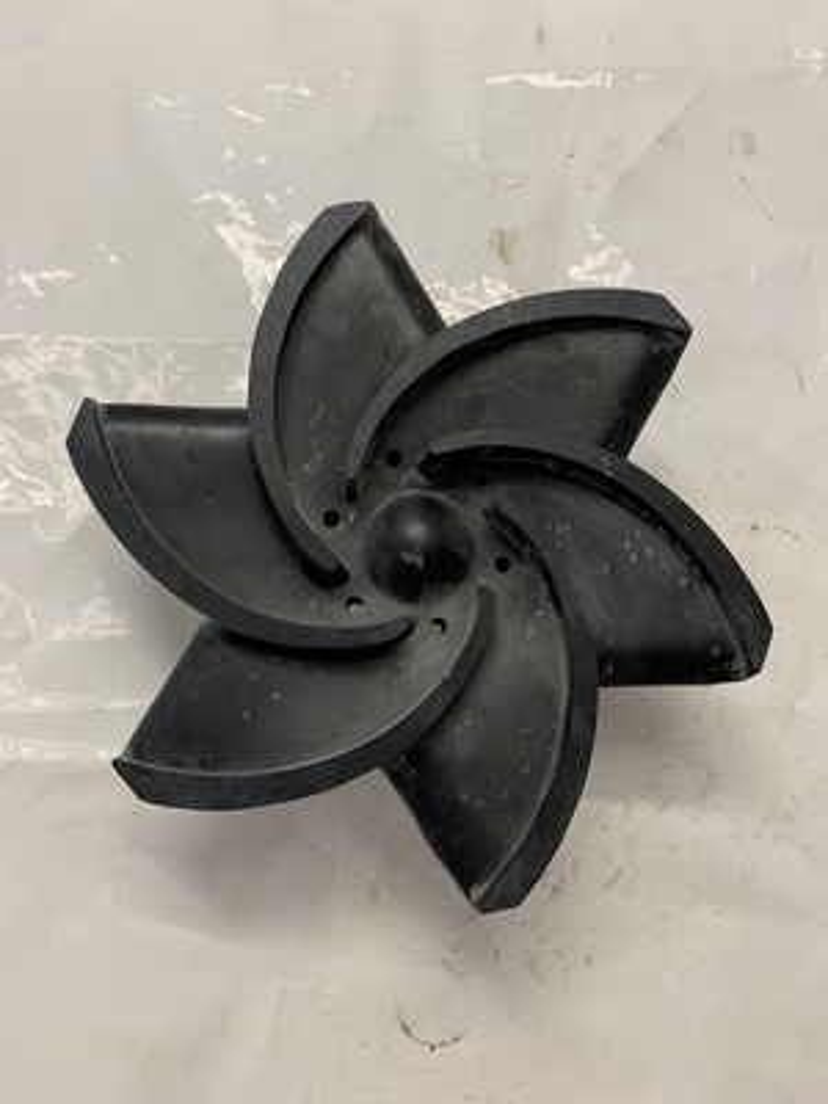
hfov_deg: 53.1
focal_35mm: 26
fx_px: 829
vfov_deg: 67.3
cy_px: 552
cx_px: 414
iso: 50
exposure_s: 1/122
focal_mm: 4.25
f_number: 1.8
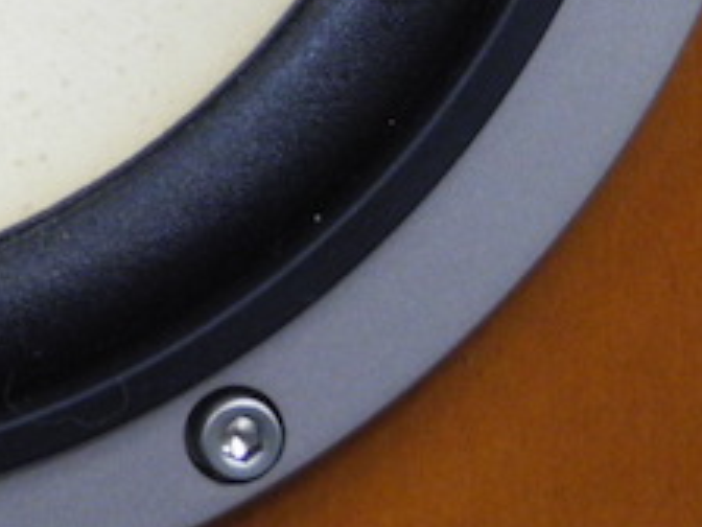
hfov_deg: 11.6
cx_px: -370
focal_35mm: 163
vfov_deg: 8.7
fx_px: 3306
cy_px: -477
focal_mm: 8.1
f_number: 3.2
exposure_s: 1/24.2
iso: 400
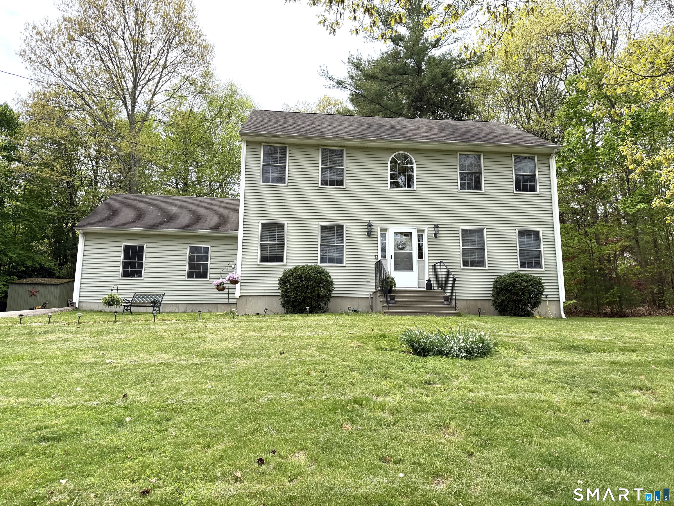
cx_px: 337
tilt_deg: +9.9
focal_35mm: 24
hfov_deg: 71.6
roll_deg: -0.3
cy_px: 253
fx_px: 467
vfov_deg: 56.8
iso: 100
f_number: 1.78
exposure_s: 1/2907
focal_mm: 6.76
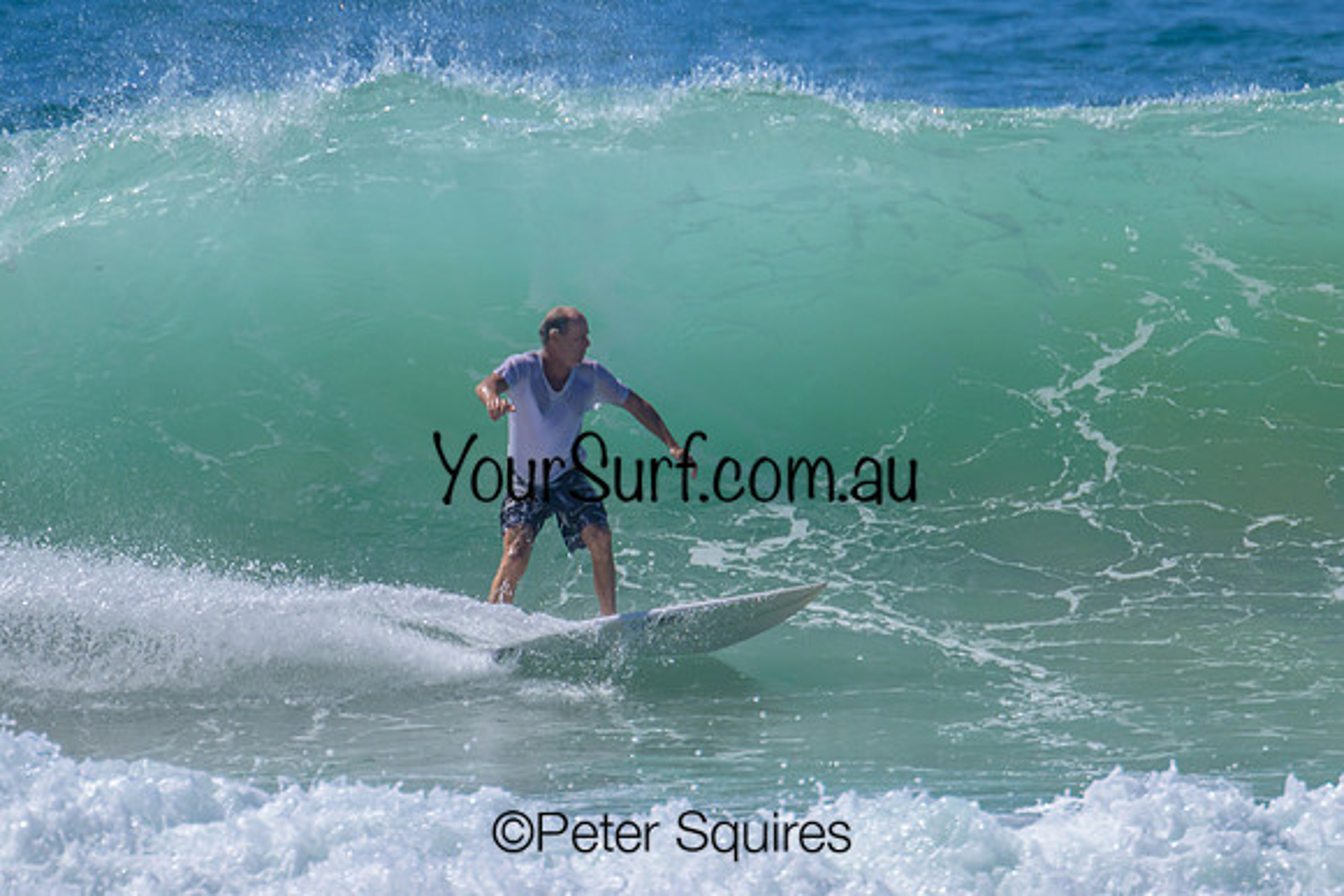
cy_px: 371
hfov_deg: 1.9
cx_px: 628
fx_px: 41037
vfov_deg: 1.3
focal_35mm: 1099
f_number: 11
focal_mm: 800
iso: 640
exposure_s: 1/2000
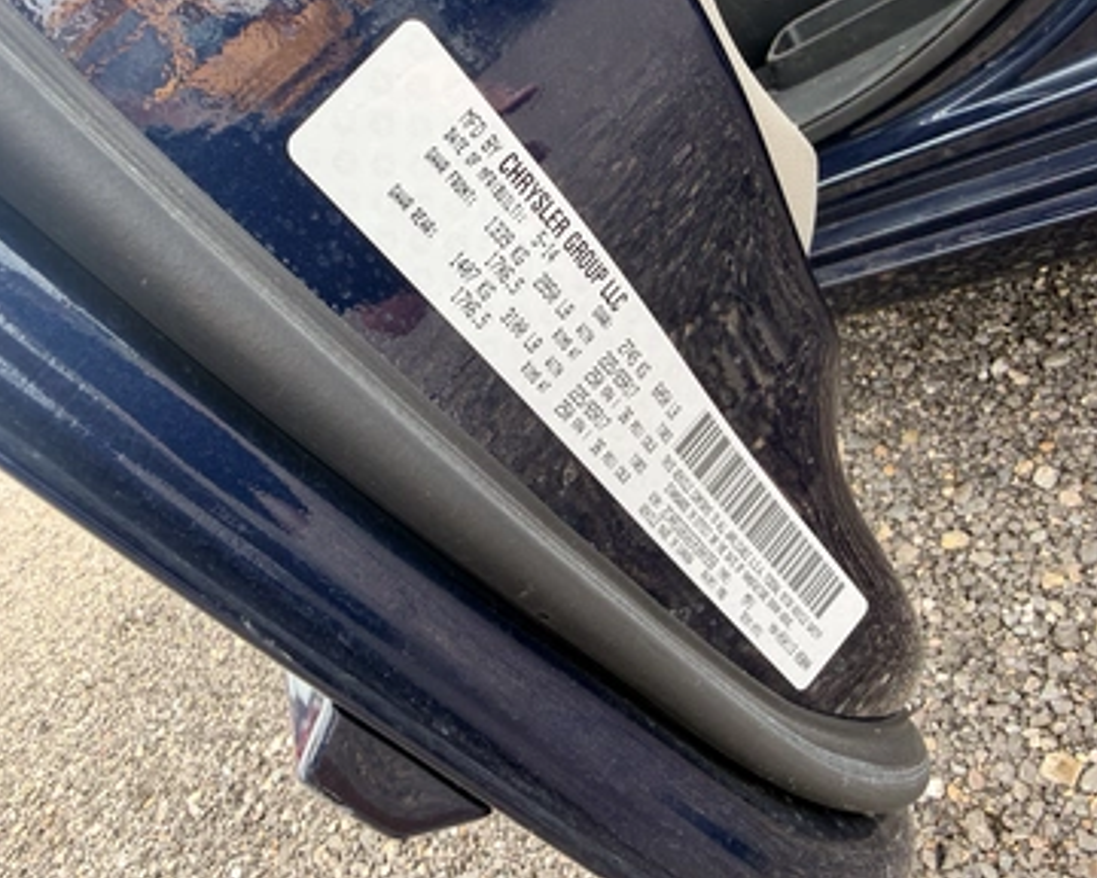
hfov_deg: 66.0
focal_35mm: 26
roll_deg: +39.7
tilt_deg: -28.4
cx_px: 576
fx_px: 844
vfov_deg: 54.9
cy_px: 424
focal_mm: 2.22
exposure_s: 1/213
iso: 40
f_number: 2.2
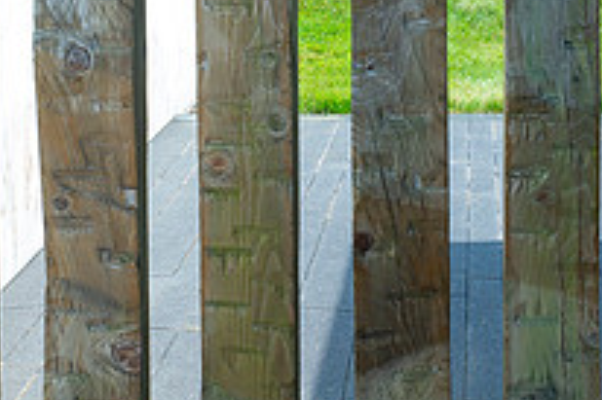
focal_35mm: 124
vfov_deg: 10.8
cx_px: 468
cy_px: -89
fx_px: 2072
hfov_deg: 16.4
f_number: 13
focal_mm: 44
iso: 200
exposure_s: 1/125
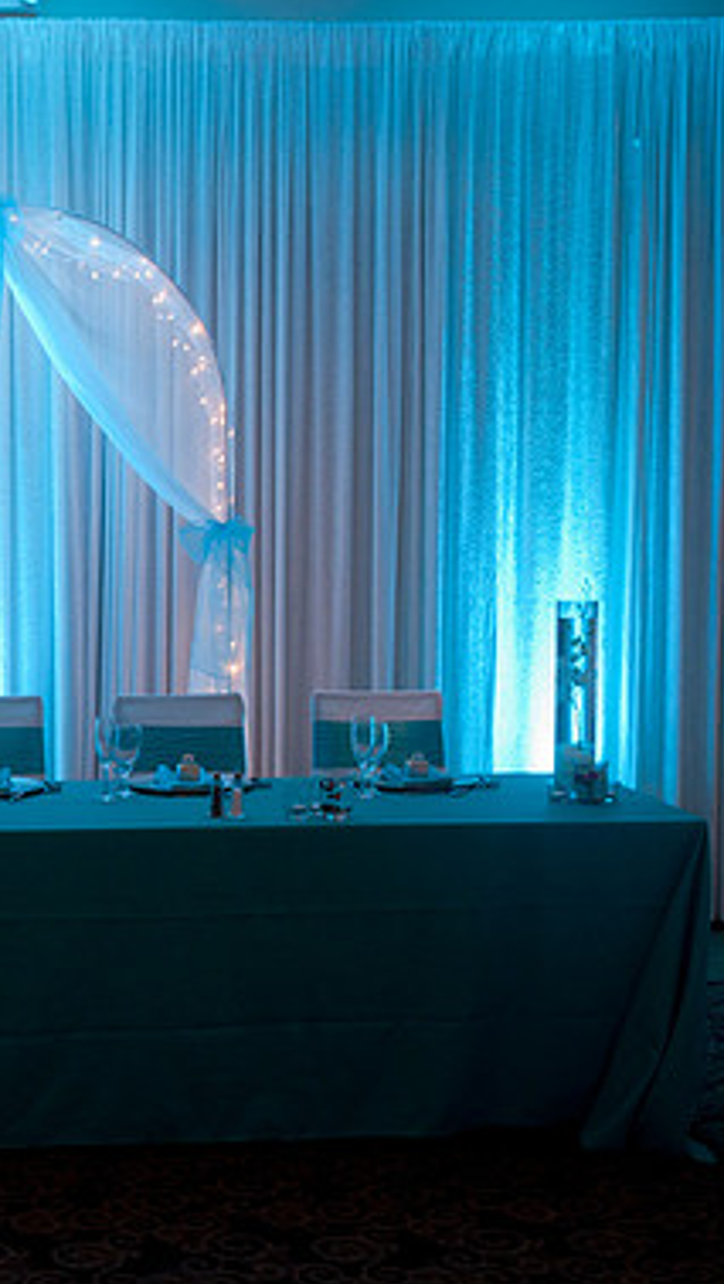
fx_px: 1806
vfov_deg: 39.2
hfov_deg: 21.7
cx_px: -20
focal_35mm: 53
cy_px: 644
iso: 800
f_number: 3.8
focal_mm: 22
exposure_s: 1/30
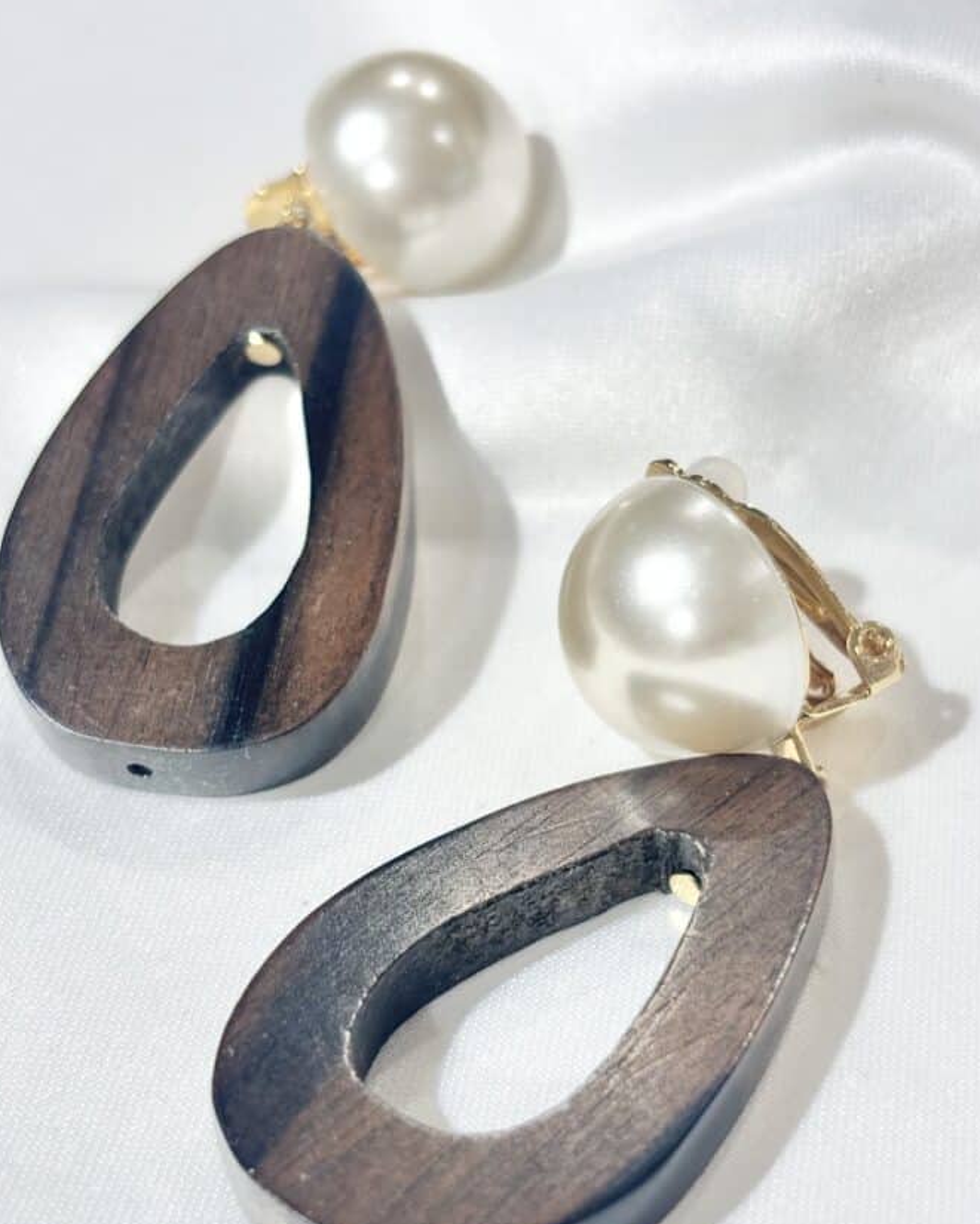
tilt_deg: -42.4
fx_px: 2284
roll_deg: +7.1
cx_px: 441
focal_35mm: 63
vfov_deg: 29.9
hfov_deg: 24.2
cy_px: 748
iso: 25
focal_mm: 5.96
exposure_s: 1/126
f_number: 1.6
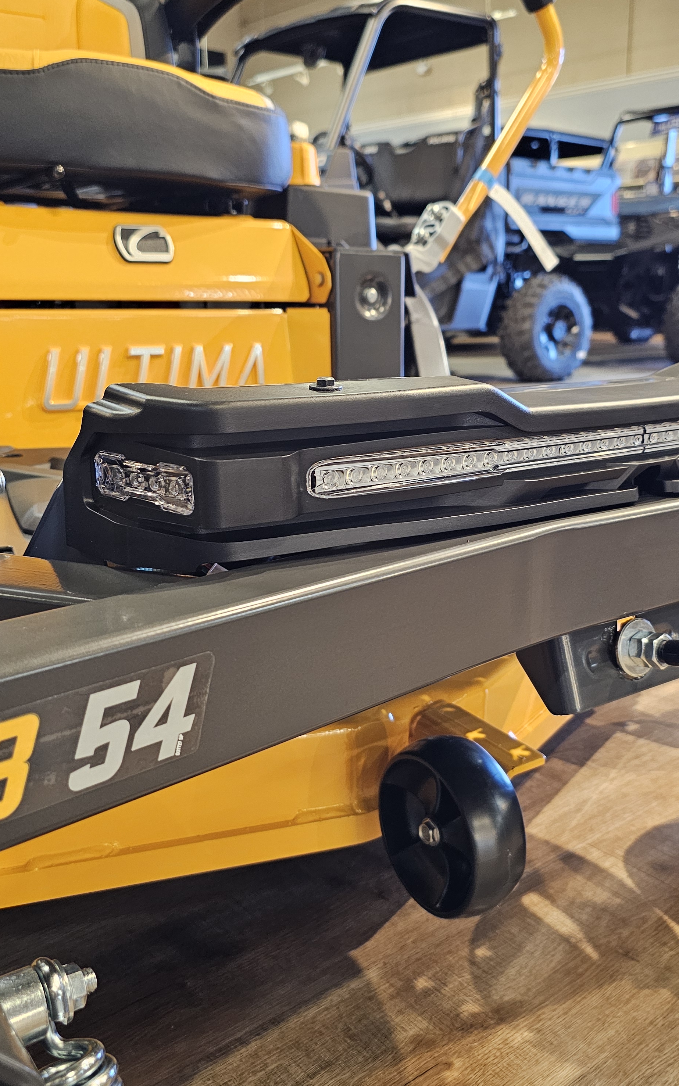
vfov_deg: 58.1
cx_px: 426
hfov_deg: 38.1
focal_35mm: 33
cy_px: 537
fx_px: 977
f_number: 1.7
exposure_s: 1/60
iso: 640
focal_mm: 6.3
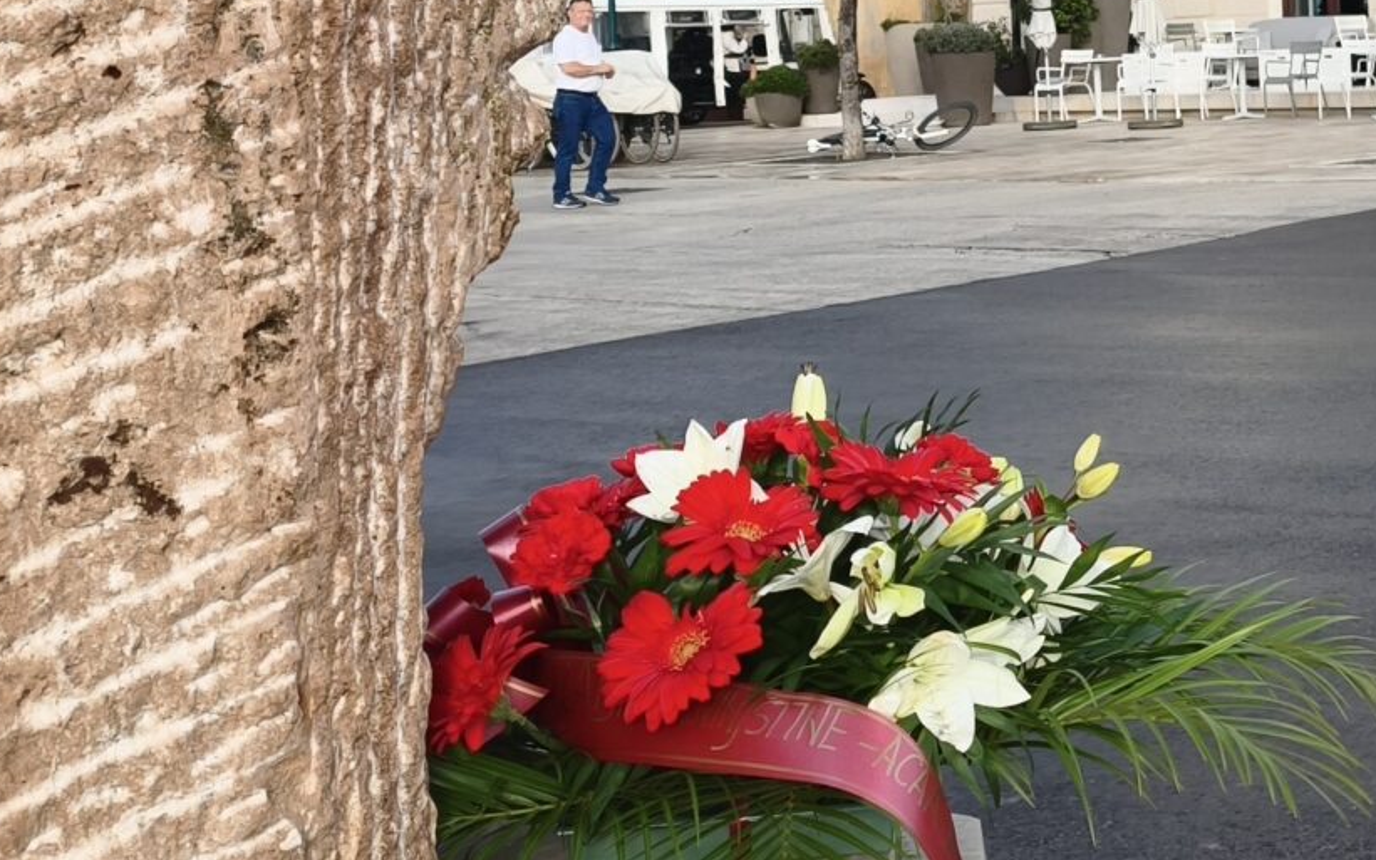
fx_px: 2850
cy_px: 85
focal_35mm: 76
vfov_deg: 16.9
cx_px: 1611
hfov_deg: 24.8
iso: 50
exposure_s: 1/1674
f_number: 1.62
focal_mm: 6.45
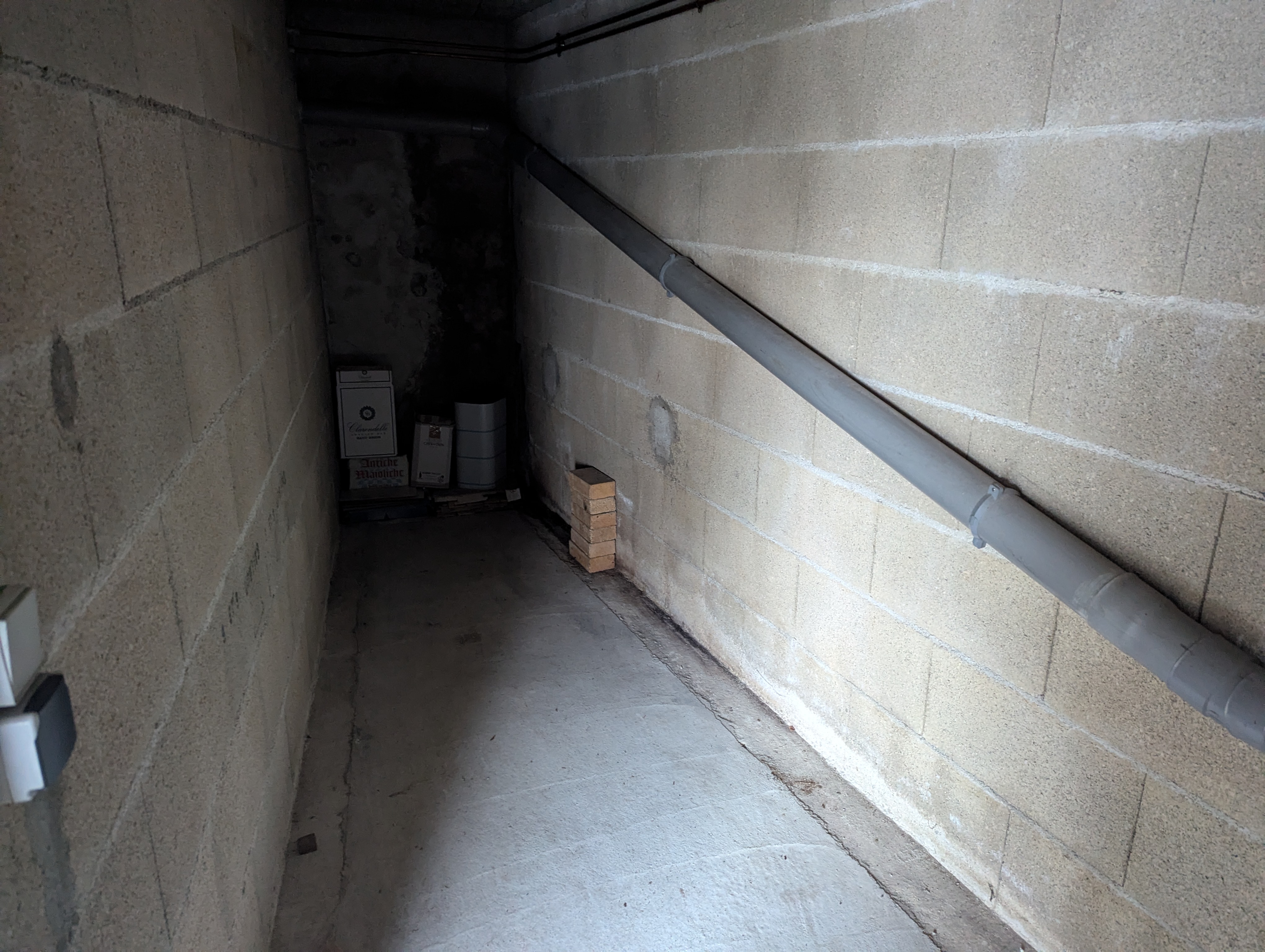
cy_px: 476
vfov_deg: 56.9
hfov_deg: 71.5
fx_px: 878
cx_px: 632
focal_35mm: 24
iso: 786
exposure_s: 1/23.8
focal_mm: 6.81
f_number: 1.85
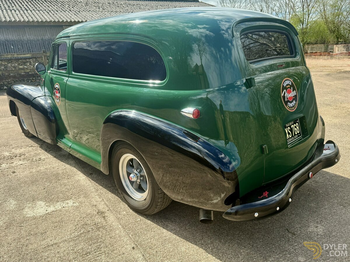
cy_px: 131
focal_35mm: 24
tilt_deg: -17.1
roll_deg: +1.7
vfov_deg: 56.8
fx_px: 243
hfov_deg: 71.6
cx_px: 175
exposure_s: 1/898
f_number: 1.78
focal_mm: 6.76
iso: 80
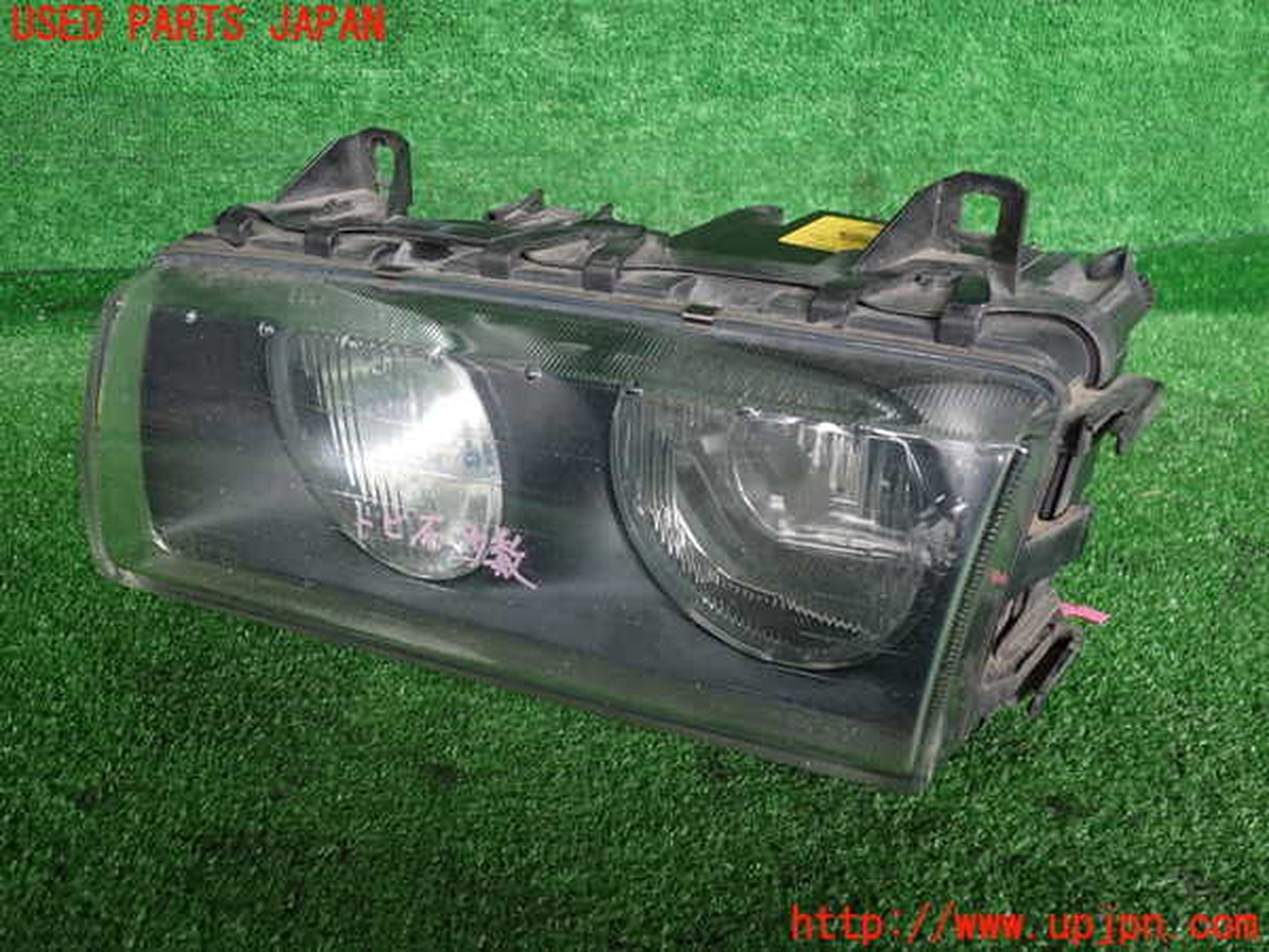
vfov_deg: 46.8
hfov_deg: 60.0
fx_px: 1100
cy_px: 476
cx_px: 634
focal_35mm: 30
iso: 160
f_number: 2.3
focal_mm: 5.4
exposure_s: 1/60
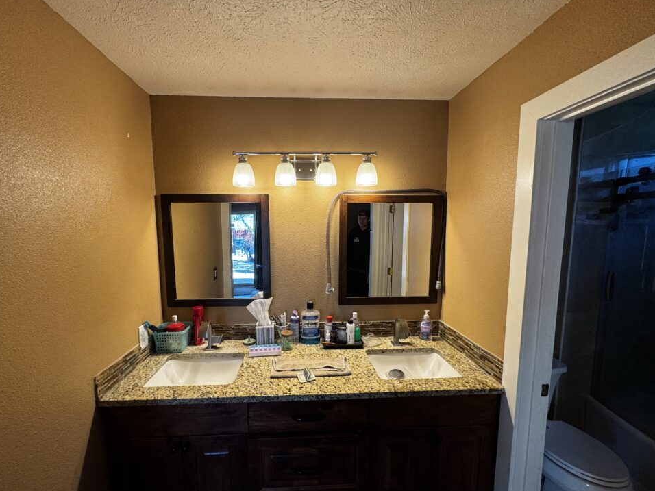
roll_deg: +0.3
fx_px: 284
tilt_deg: -6.5
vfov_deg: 81.7
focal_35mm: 15
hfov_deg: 98.1
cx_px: 310
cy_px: 255
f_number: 2.2
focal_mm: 2.22
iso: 100
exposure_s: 1/120
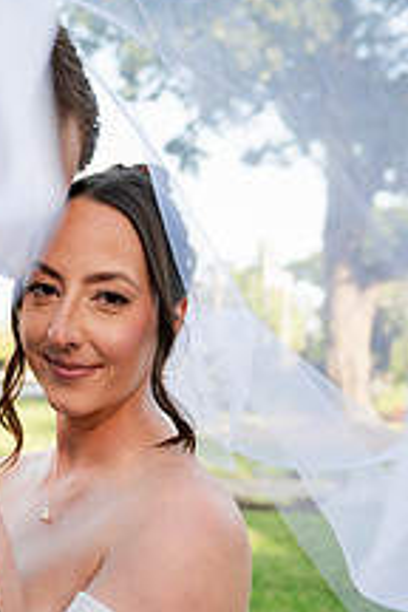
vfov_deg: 39.3
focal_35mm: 50
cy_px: 391
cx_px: 65
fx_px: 850
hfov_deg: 26.4
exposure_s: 1/400
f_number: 2.8
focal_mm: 24
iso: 160
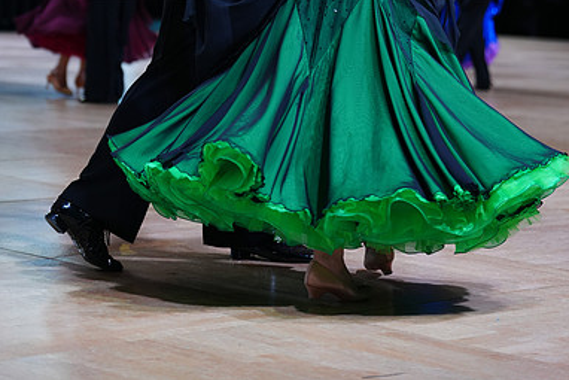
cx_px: 287
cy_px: -51
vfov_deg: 10.3
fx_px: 2087
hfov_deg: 15.5
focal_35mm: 132
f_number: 2.8
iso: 640
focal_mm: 87
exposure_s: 1/500
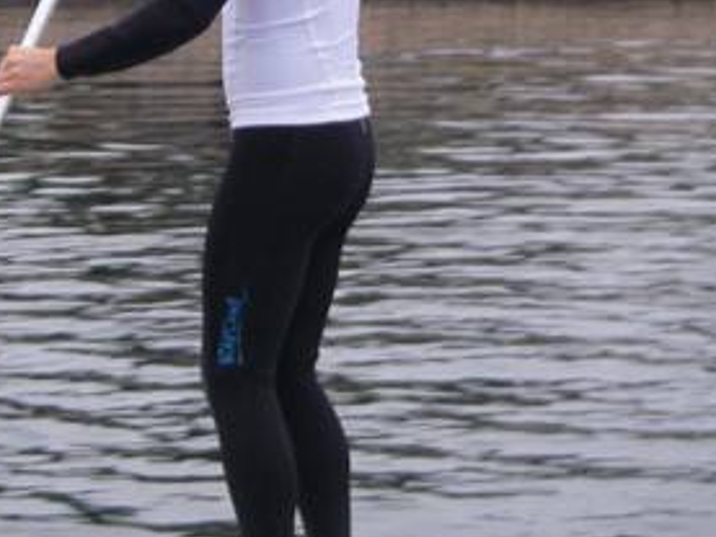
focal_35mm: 192
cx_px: 215
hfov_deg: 10.3
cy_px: -3
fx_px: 3973
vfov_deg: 7.7
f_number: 3.9
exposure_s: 1/80
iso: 125
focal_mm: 13.8
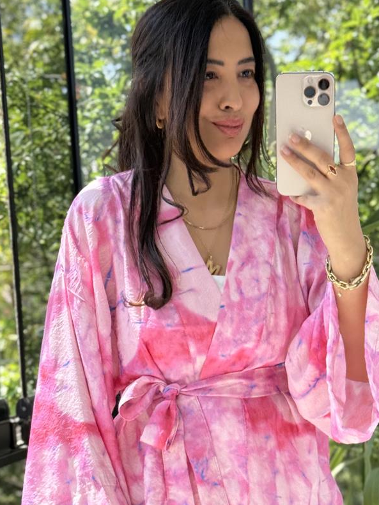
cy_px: 371
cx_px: 220
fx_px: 1182
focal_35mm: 81
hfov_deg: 18.2
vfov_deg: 23.9
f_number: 1.78
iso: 100
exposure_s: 1/615
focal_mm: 6.76
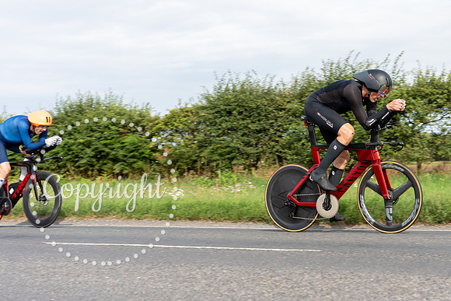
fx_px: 803
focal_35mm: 64
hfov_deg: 31.0
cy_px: 126
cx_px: 324
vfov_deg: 21.2
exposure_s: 1/640
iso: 125
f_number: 4
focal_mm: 44
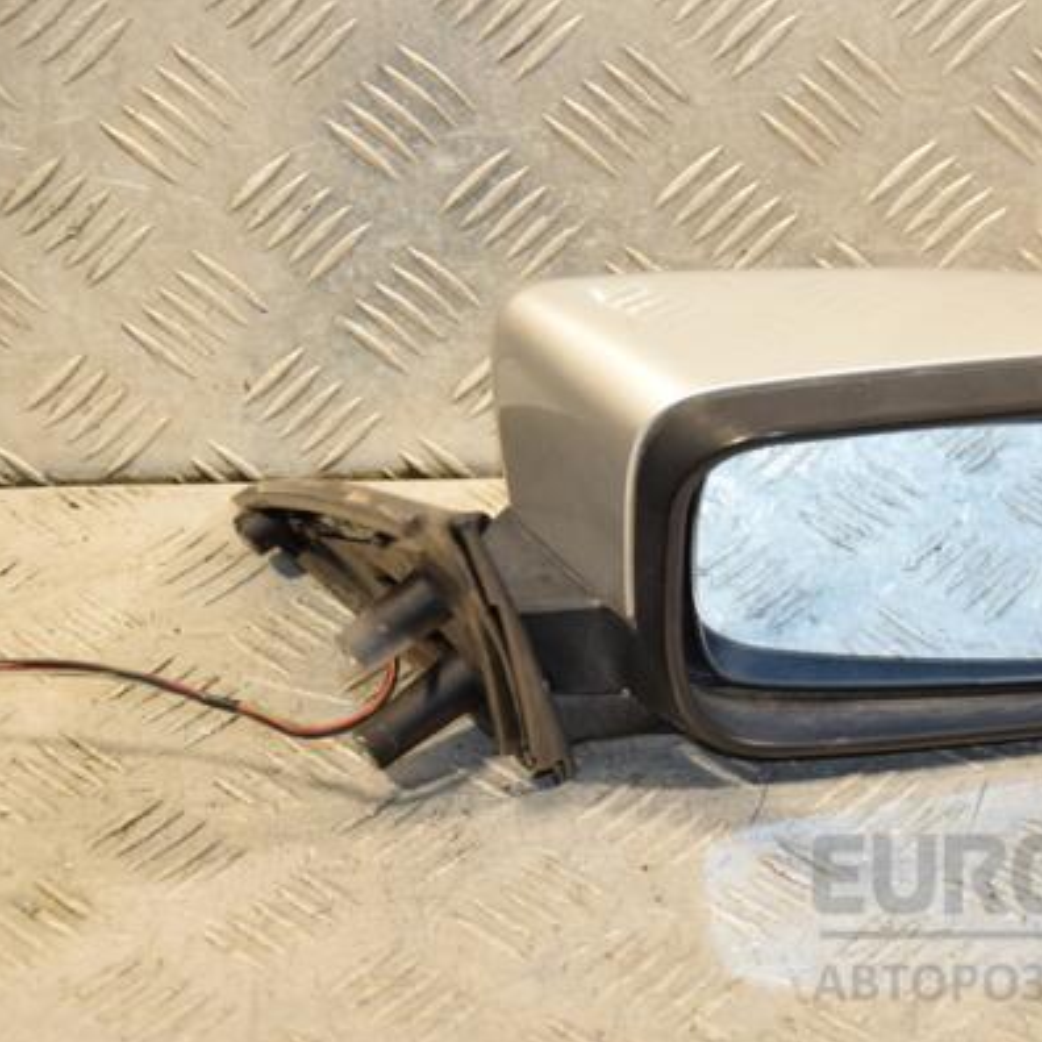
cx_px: 763
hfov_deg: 15.5
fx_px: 3814
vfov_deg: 15.6
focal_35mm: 112
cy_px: 524
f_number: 6.3
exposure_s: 1/200
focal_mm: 58
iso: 800
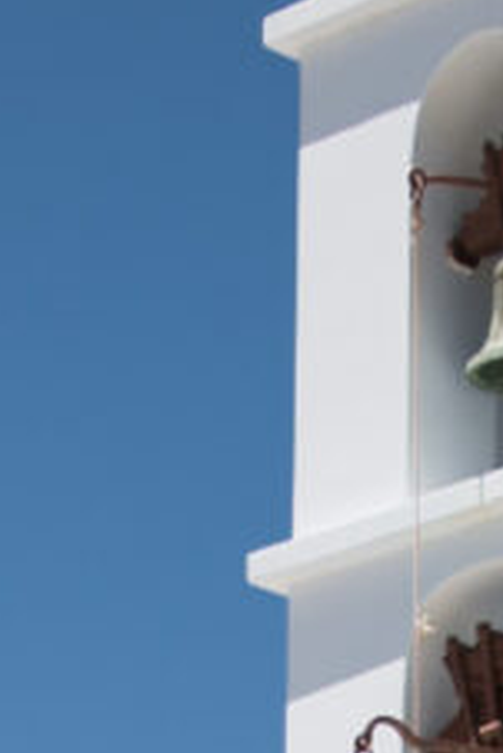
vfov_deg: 7.2
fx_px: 5692
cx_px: 746
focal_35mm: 272
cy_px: 1664
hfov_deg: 5.0
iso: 100
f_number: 2.8
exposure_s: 1/2500
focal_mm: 24
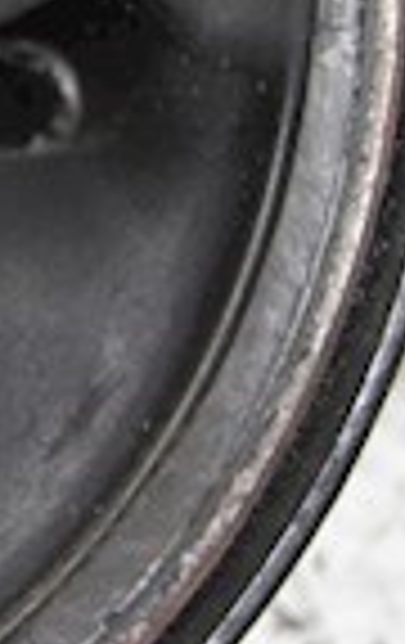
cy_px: -32
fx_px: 3163
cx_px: -666
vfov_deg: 11.5
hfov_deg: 6.8
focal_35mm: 180
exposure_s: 1/60
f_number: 4
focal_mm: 7.9
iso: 80
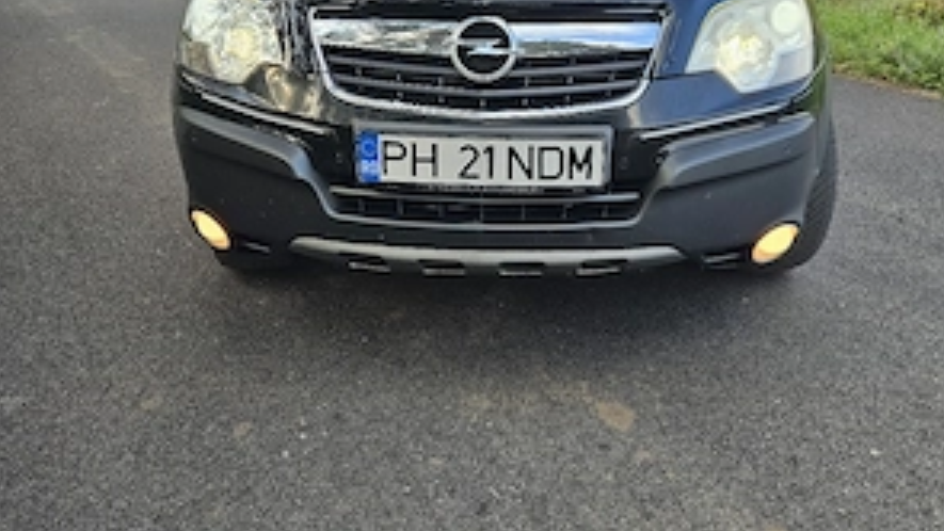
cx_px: 477
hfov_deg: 58.0
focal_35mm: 34
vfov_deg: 34.1
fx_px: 851
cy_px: 150
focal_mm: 5.4
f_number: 1.8
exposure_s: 1/217
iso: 25
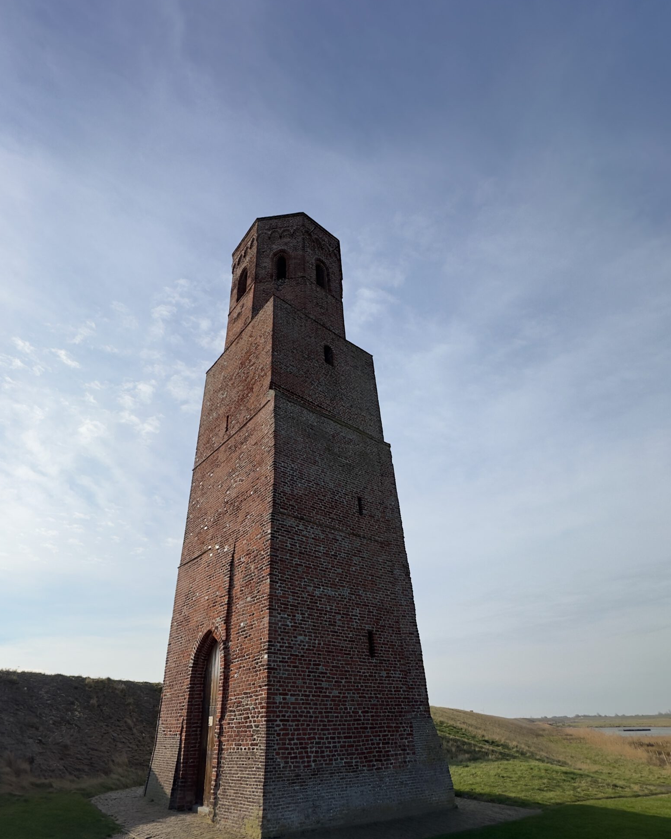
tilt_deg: +32.1
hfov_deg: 73.7
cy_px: 457
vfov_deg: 86.1
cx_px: 311
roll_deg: +1.1
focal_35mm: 18
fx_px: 447
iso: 50
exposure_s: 1/2882
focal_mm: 2.22
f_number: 2.2
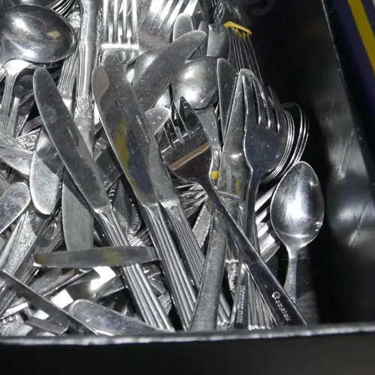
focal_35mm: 76
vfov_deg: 22.6
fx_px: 931
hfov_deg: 22.6
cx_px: 108
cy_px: 110
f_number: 4.6
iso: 500
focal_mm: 21
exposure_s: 1/60
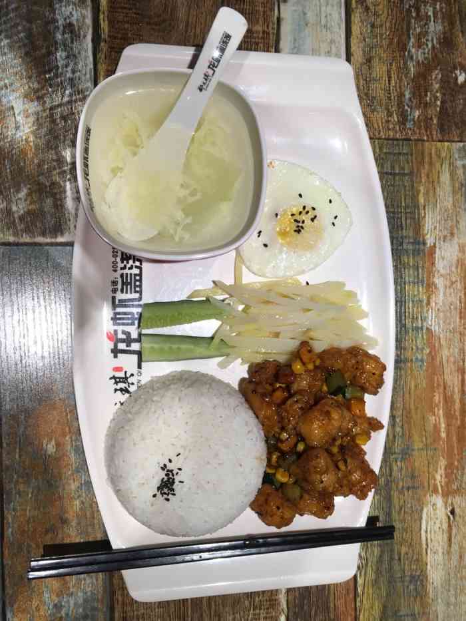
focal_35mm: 29
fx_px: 520
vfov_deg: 61.7
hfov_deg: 48.2
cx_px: 233
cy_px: 310
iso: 40
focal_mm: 4.15
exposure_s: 1/33
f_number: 2.2
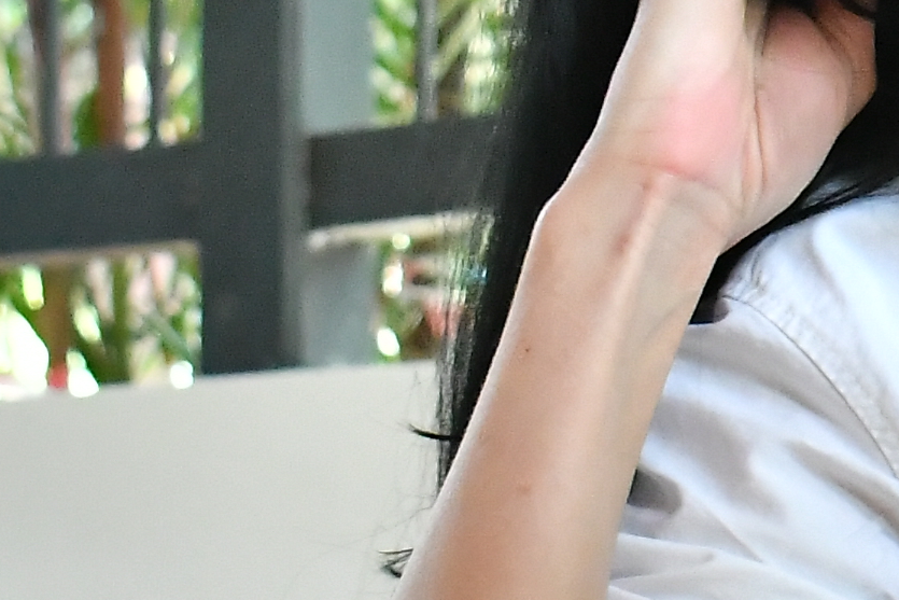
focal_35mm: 230
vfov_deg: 6.0
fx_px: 5744
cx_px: 1806
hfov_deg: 8.5
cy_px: 214
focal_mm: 31
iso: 3200
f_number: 5.6
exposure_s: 1/100
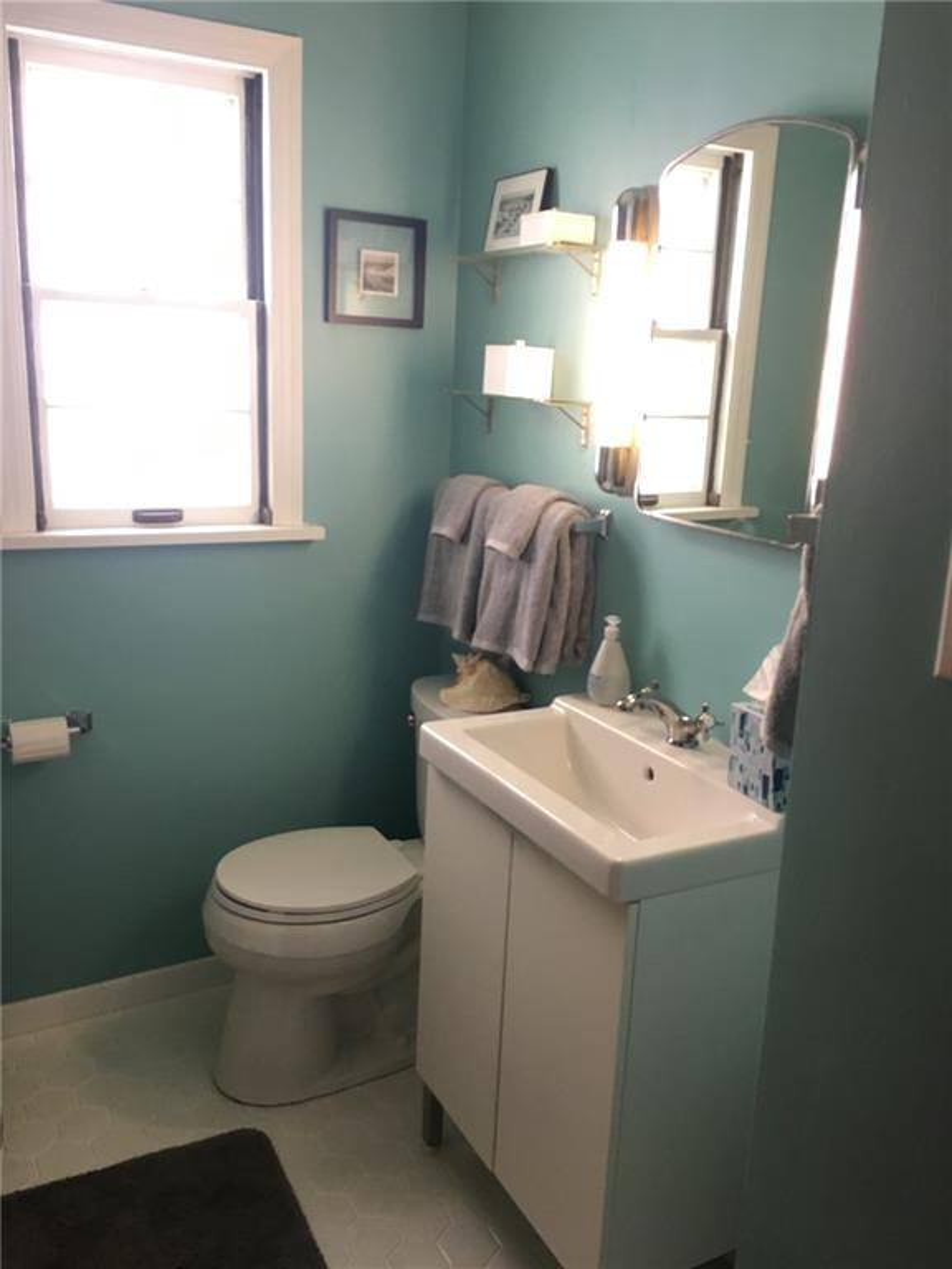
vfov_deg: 61.7
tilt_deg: -13.1
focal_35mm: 29
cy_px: 634
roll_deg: -1.9
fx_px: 1063
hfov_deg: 48.2
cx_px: 476
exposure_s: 1/30
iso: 80
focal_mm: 4.15
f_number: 2.2
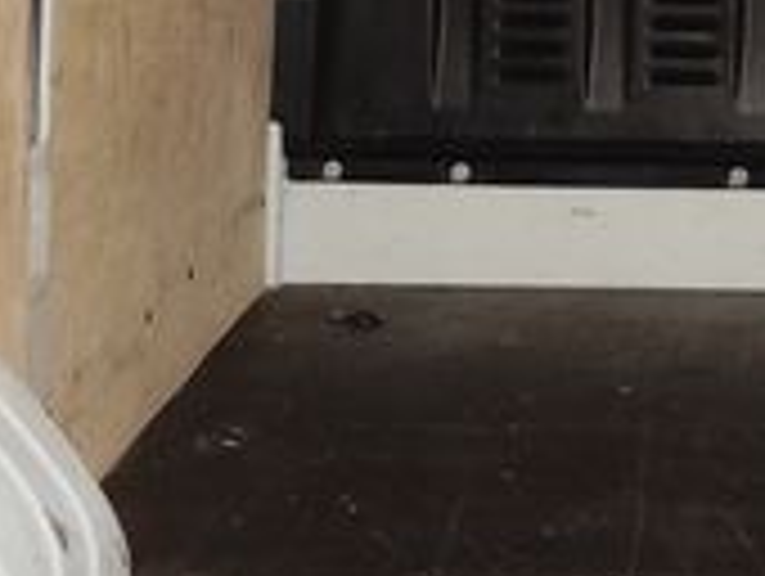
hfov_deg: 11.2
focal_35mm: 171
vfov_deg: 8.5
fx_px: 3784
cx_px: 1058
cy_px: -223
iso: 50
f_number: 1.8
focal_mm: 4.25
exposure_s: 1/280
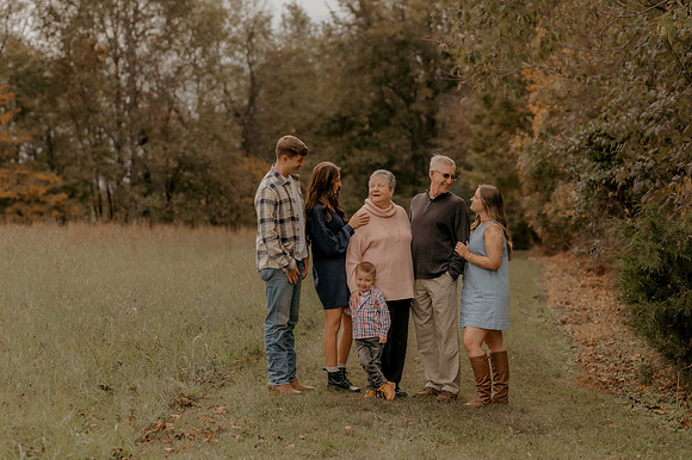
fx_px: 1633
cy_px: 230
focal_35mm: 85
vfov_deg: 16.1
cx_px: 346
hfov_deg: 23.9
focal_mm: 85
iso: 125
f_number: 2.8
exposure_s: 1/800
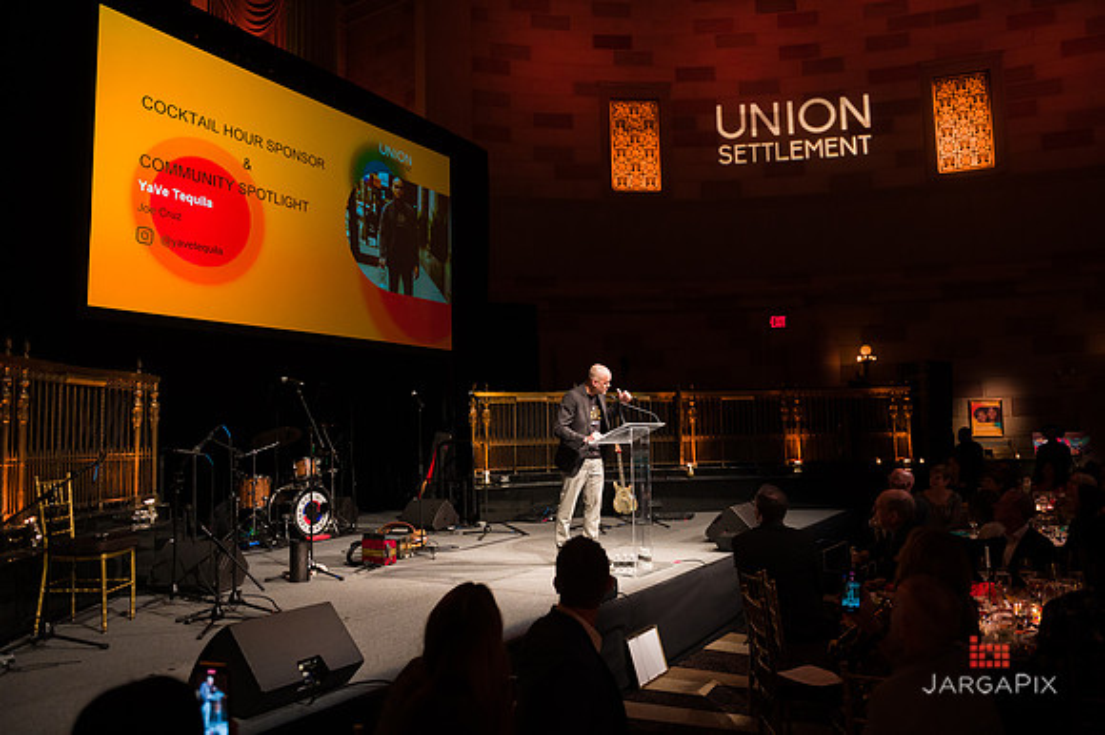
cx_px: 552
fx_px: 798
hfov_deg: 69.4
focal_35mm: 26
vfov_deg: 49.5
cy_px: 368
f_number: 4
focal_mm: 26
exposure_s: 1/250
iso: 3200
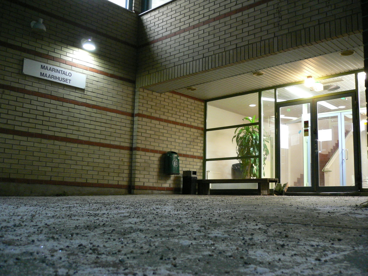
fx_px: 372
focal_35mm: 35
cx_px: 184
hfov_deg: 52.6
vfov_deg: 40.7
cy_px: 138
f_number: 2.8
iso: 200
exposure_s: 1/1.6
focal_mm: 5.8
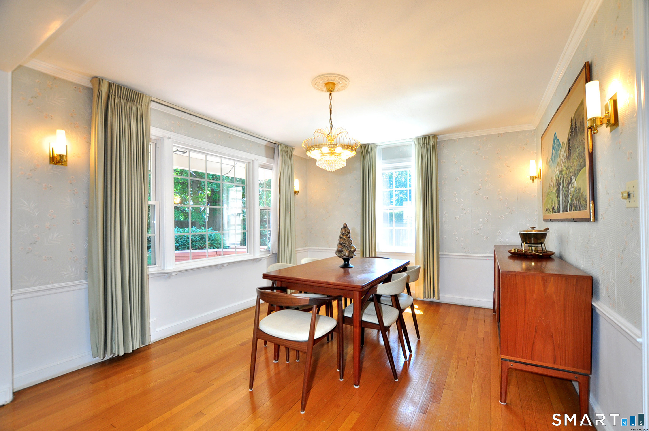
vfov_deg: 77.2
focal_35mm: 15
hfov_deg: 100.5
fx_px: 270
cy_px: 216
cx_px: 324
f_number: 5
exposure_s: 1/50
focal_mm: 10
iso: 400
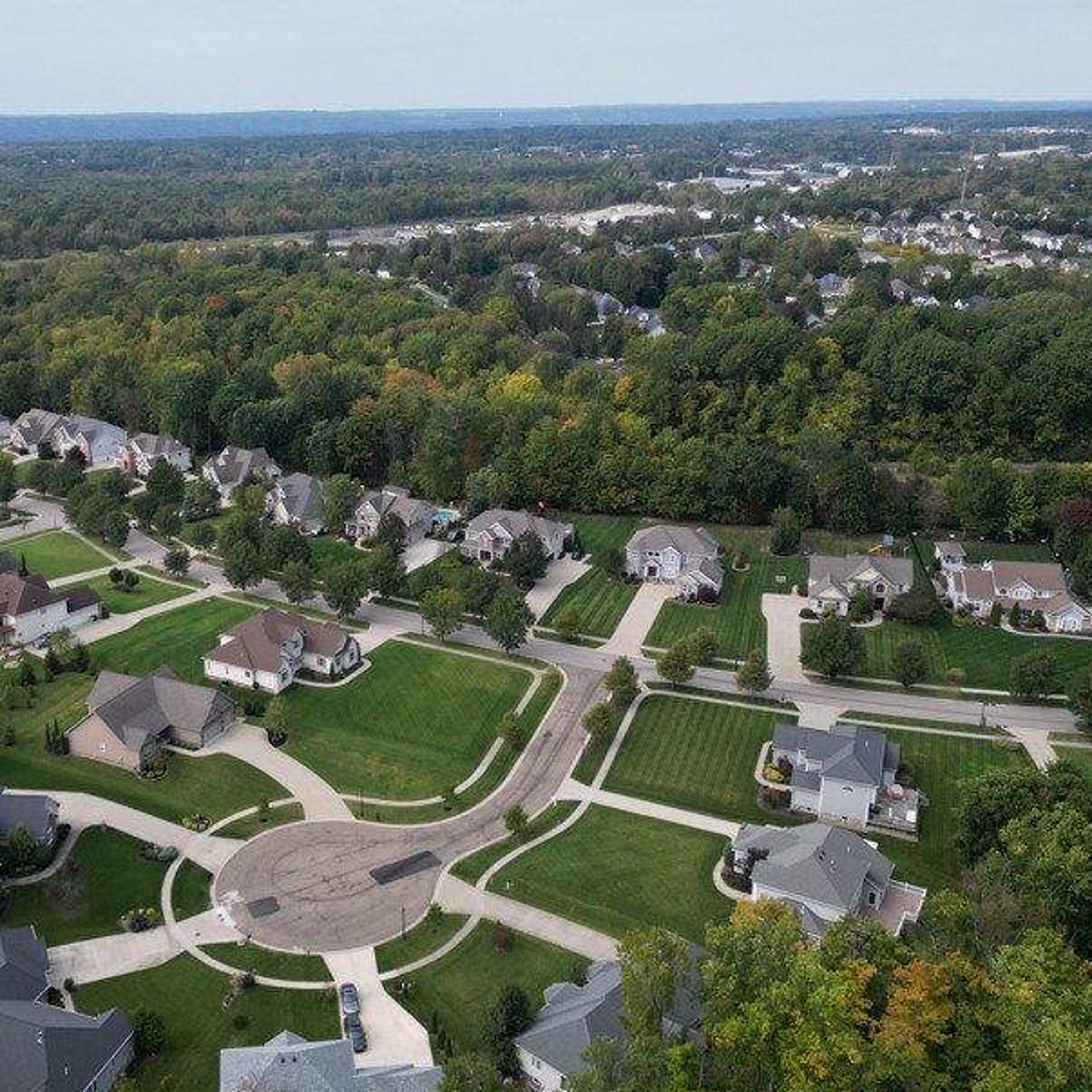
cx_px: 348
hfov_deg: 45.2
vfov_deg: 46.0
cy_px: 522
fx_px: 1285
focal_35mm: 36
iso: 130
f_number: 1.7
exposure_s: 1/2500
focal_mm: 6.72
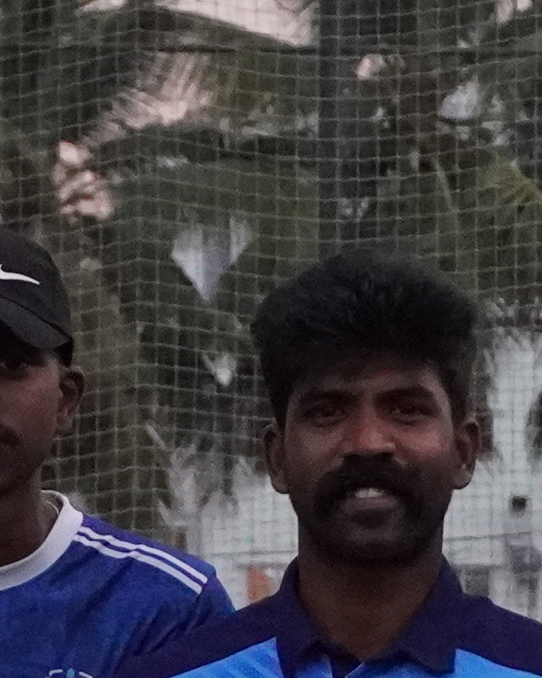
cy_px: 579
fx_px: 8965
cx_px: 270
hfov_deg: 3.5
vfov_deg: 4.3
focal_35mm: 447
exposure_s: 1/640
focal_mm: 42
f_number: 5.6
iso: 4000
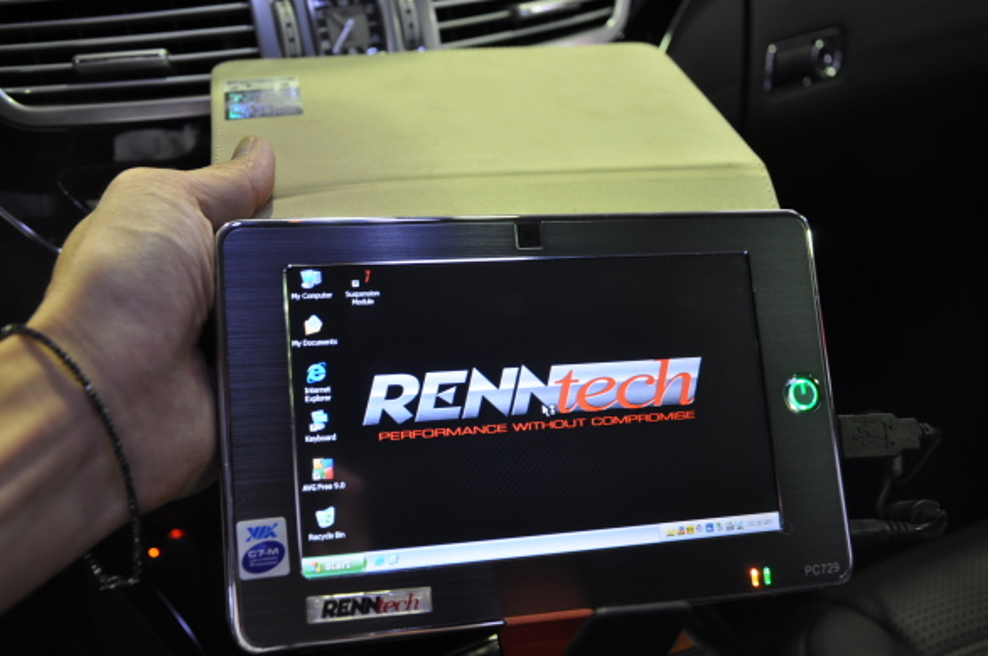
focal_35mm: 42
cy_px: 328
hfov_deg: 46.5
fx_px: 1151
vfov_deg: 31.8
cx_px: 494
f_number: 4.5
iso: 400
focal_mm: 28
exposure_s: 1/20
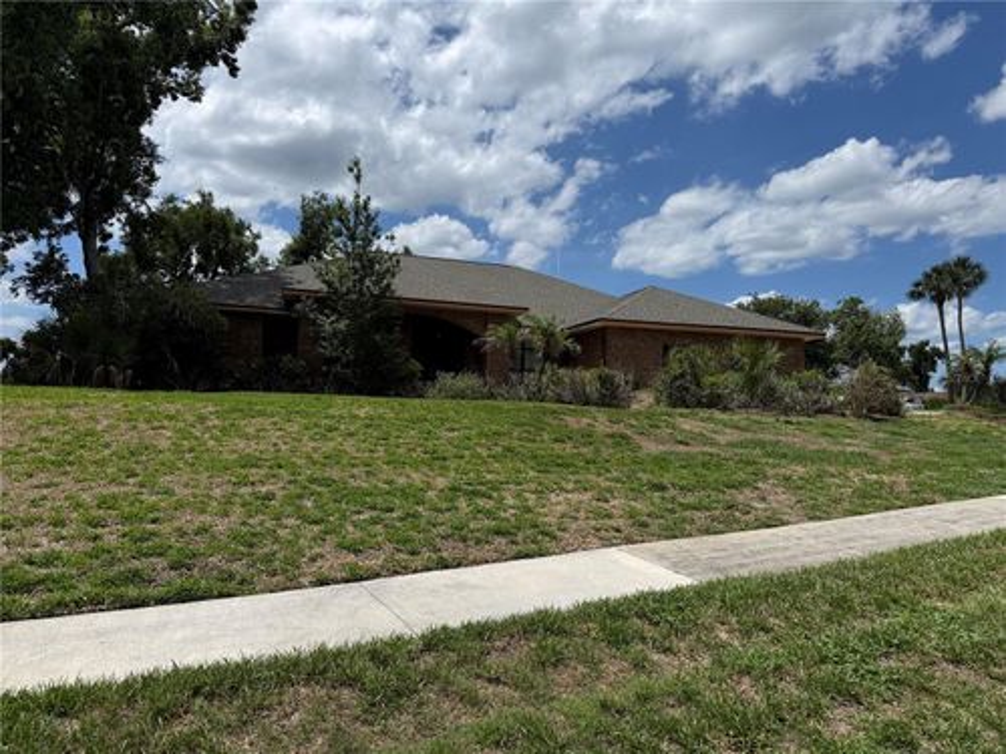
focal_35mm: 24
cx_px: 503
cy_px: 377
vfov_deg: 56.8
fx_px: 697
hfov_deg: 71.6
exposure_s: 1/9091
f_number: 1.78
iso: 80
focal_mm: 6.76
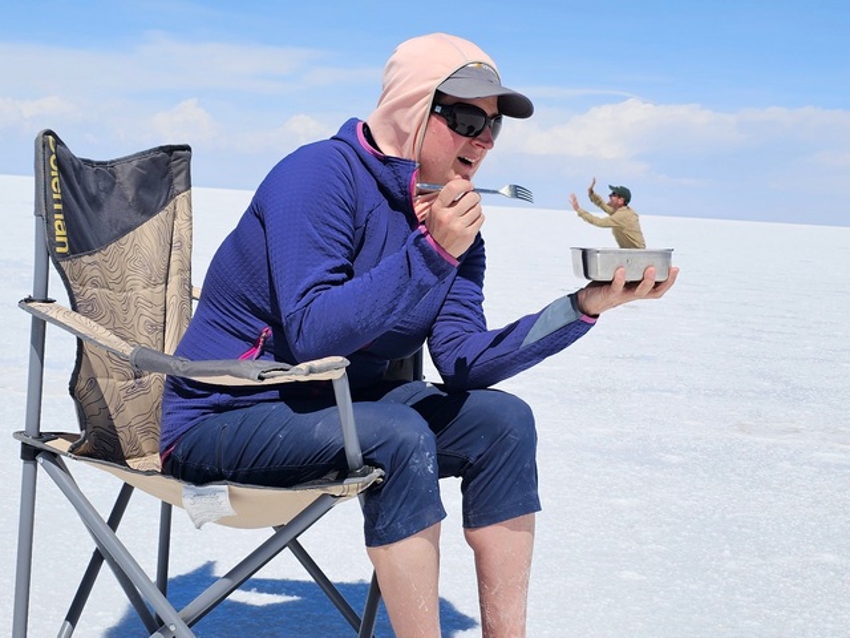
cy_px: 319
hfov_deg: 73.9
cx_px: 425
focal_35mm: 23
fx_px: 565
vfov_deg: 58.9
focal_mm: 6.3
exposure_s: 1/2082
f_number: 1.7
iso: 10
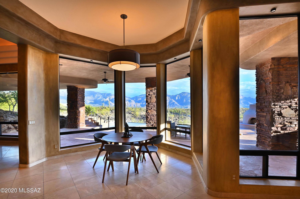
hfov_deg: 96.8
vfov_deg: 73.7
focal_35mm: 16
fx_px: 133
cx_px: 150
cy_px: 100
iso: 100
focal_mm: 16
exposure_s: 1/13
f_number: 9
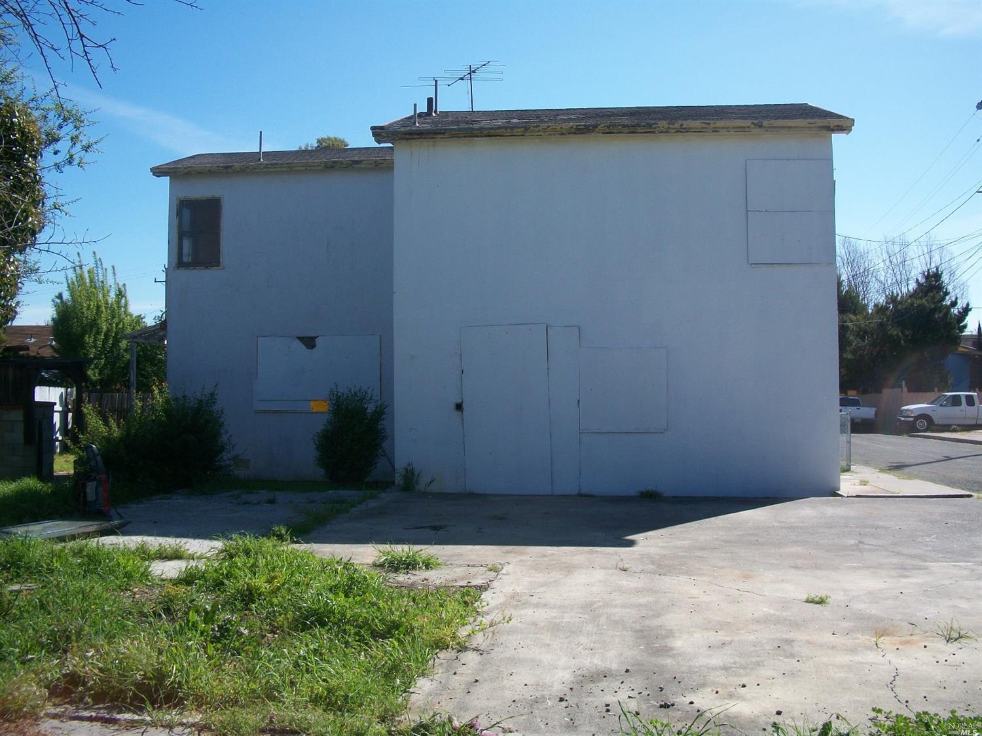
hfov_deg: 52.6
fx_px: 993
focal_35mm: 35
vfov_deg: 40.7
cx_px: 491
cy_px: 368
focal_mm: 6.3
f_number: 5.6
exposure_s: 1/320
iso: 80
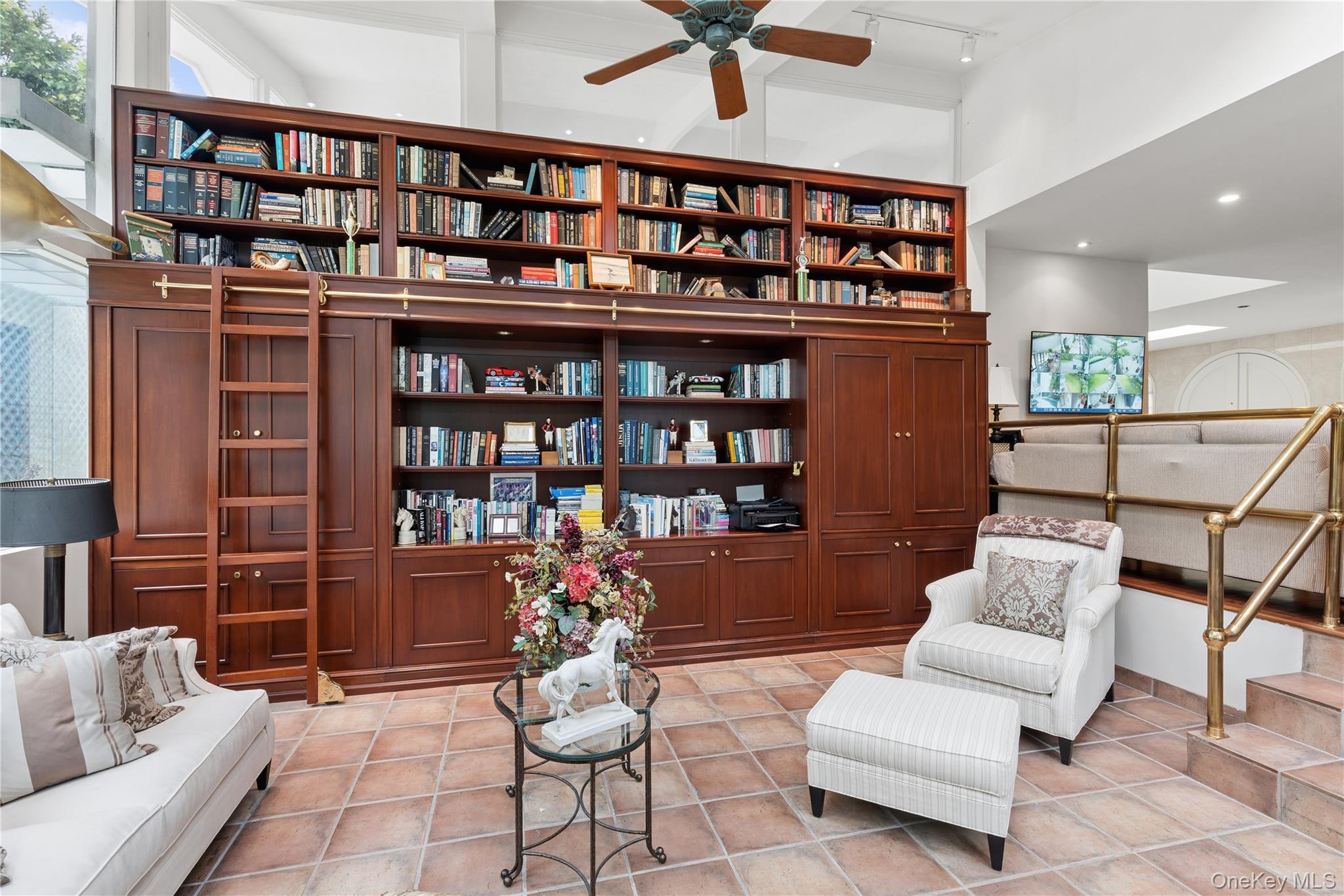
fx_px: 635
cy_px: 448
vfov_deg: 70.4
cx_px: 672
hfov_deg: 93.3
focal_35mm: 17
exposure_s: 1/1.67
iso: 100
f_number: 10
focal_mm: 17
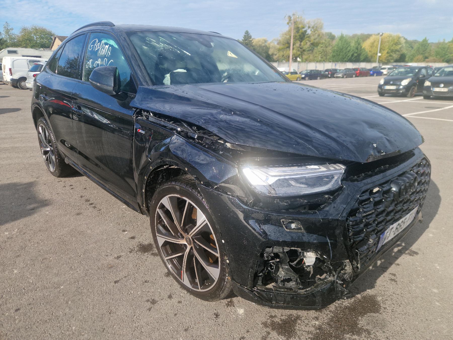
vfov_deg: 58.9
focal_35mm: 23
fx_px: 301
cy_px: 170
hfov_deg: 73.9
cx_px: 226
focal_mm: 5.4
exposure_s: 1/909
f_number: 1.8
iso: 50
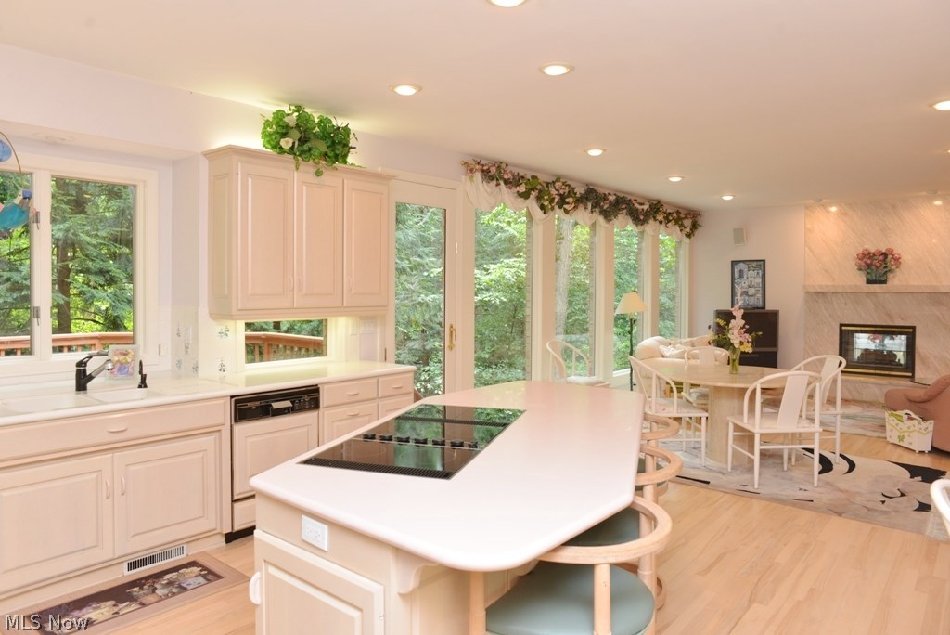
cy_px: 318
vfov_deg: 53.2
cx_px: 475
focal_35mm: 24
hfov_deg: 73.7
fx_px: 634
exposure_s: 1/80
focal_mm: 24
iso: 640
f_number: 6.3
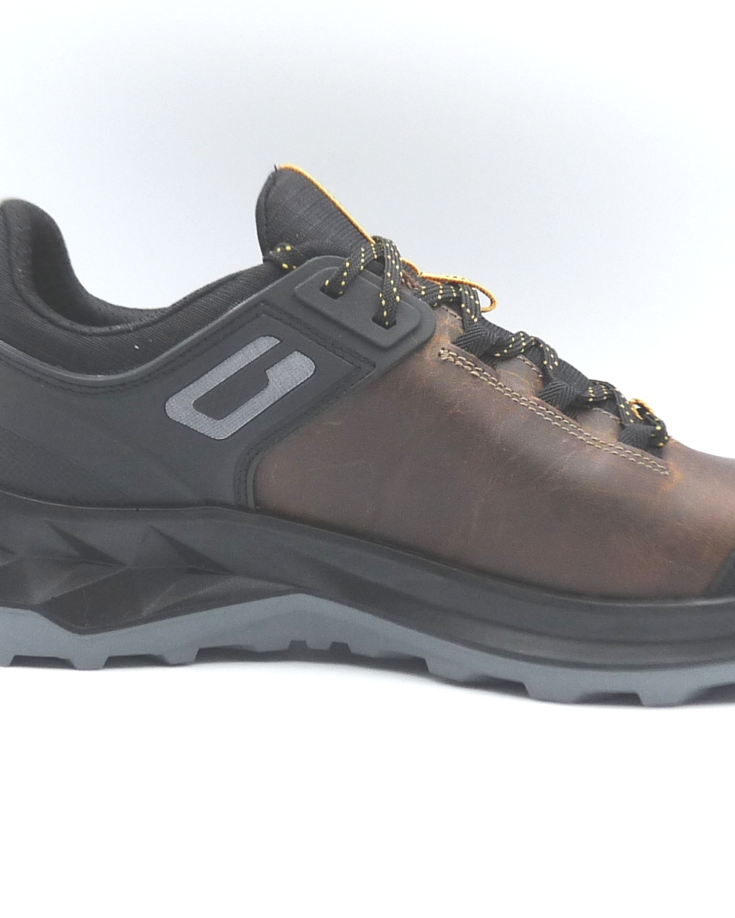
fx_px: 1713
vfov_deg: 30.0
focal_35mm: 63
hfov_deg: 24.2
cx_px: 397
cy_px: 459
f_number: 4
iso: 100
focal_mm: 4.8
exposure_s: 1/160
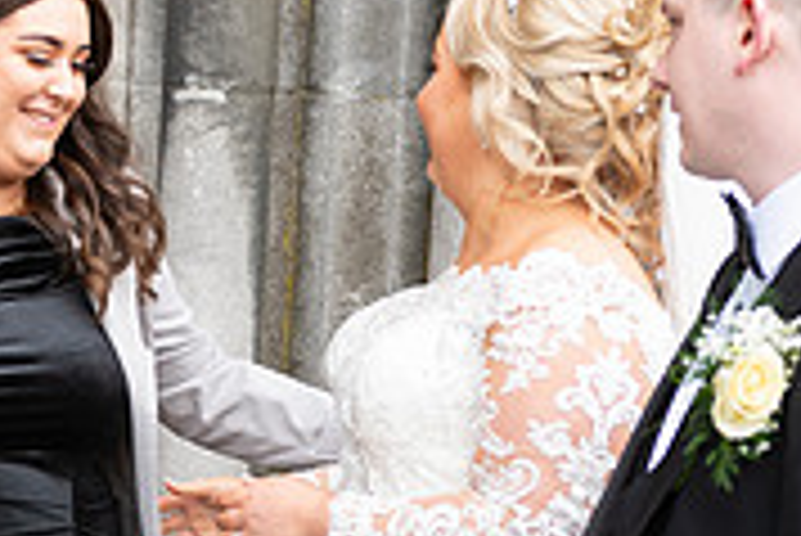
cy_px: 408
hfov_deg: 17.4
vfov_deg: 11.7
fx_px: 2605
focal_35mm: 117
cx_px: 216
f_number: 3.5
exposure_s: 1/160
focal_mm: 36
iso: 125
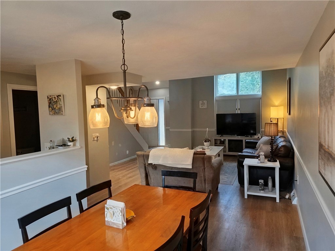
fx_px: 223
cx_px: 168
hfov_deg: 73.9
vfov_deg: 58.9
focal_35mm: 23
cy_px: 126
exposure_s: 1/120
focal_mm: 6.3
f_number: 1.7
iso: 160
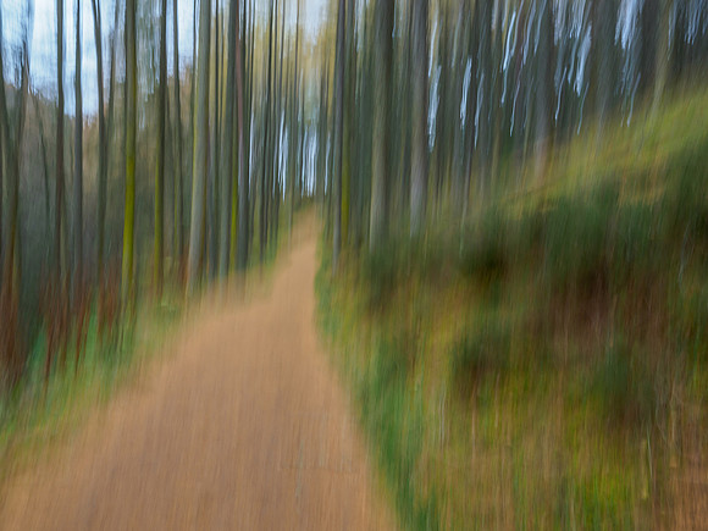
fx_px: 573
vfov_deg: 49.7
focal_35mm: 28
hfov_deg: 63.4
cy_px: 266
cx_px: 354
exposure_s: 1/4
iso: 200
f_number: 7.1
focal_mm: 14
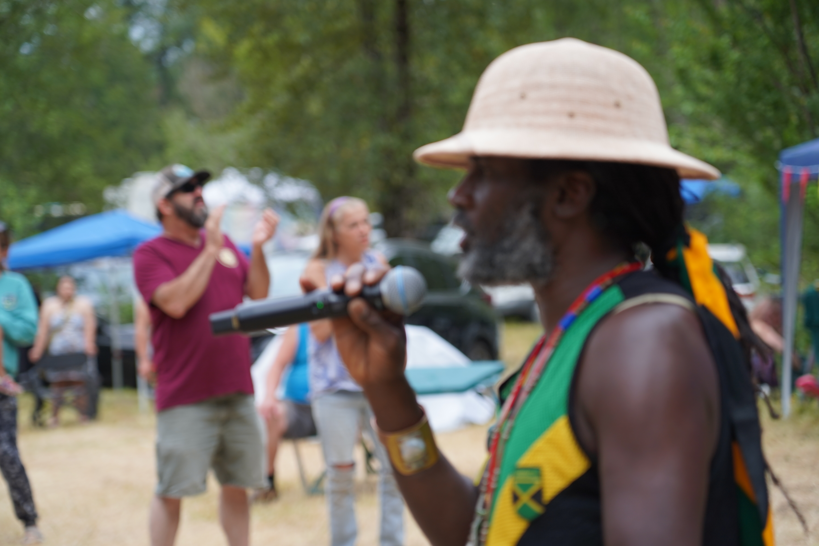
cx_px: 410
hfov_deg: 19.5
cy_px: 273
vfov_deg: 13.0
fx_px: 2389
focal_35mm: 105
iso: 200
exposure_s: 1/160
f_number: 4
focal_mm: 105
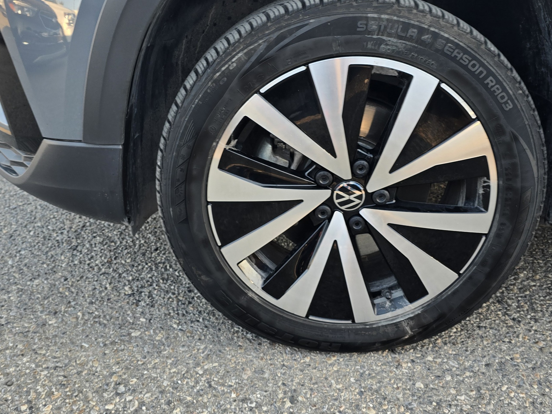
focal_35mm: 36
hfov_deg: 51.4
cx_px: 281
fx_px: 574
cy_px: 178
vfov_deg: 39.6
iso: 64
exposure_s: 1/180
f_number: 1.7
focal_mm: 6.3
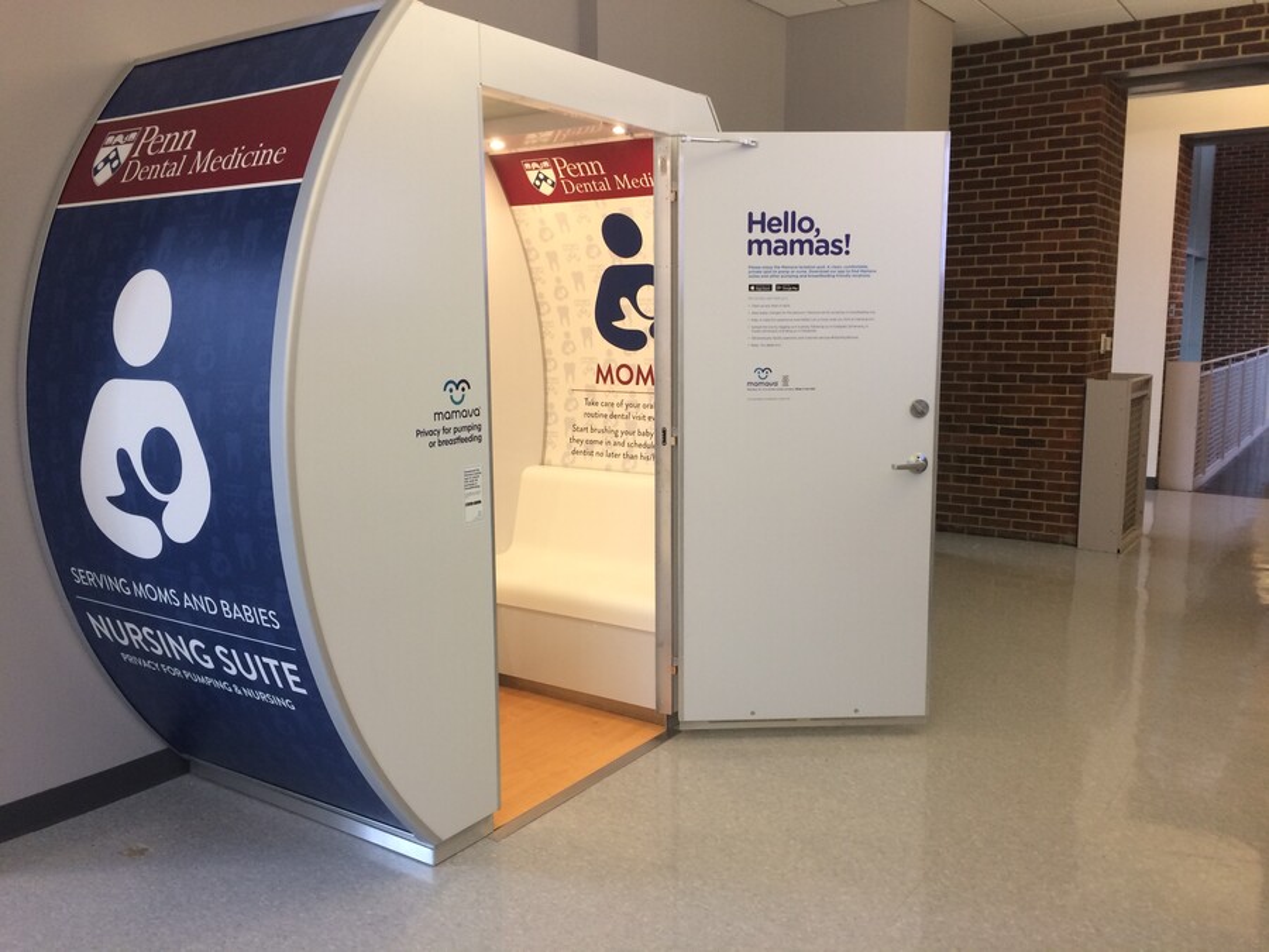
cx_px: 634
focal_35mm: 29
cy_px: 476
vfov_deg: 48.2
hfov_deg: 61.7
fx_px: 1063
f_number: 2.2
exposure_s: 1/30
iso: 100
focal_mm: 4.15
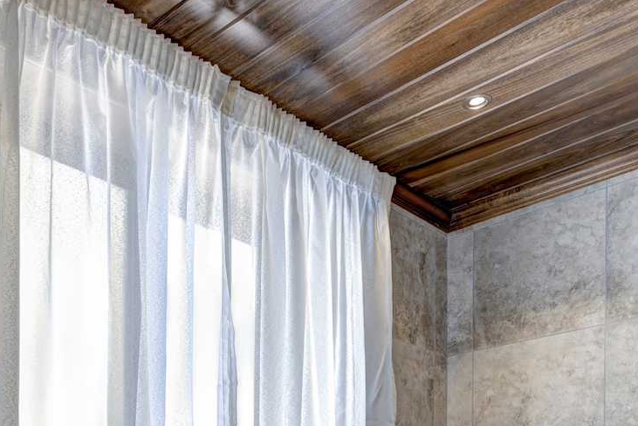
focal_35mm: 42
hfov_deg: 45.0
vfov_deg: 27.2
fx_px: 745
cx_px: 171
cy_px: 541
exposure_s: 1/2
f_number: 8
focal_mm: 16
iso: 100
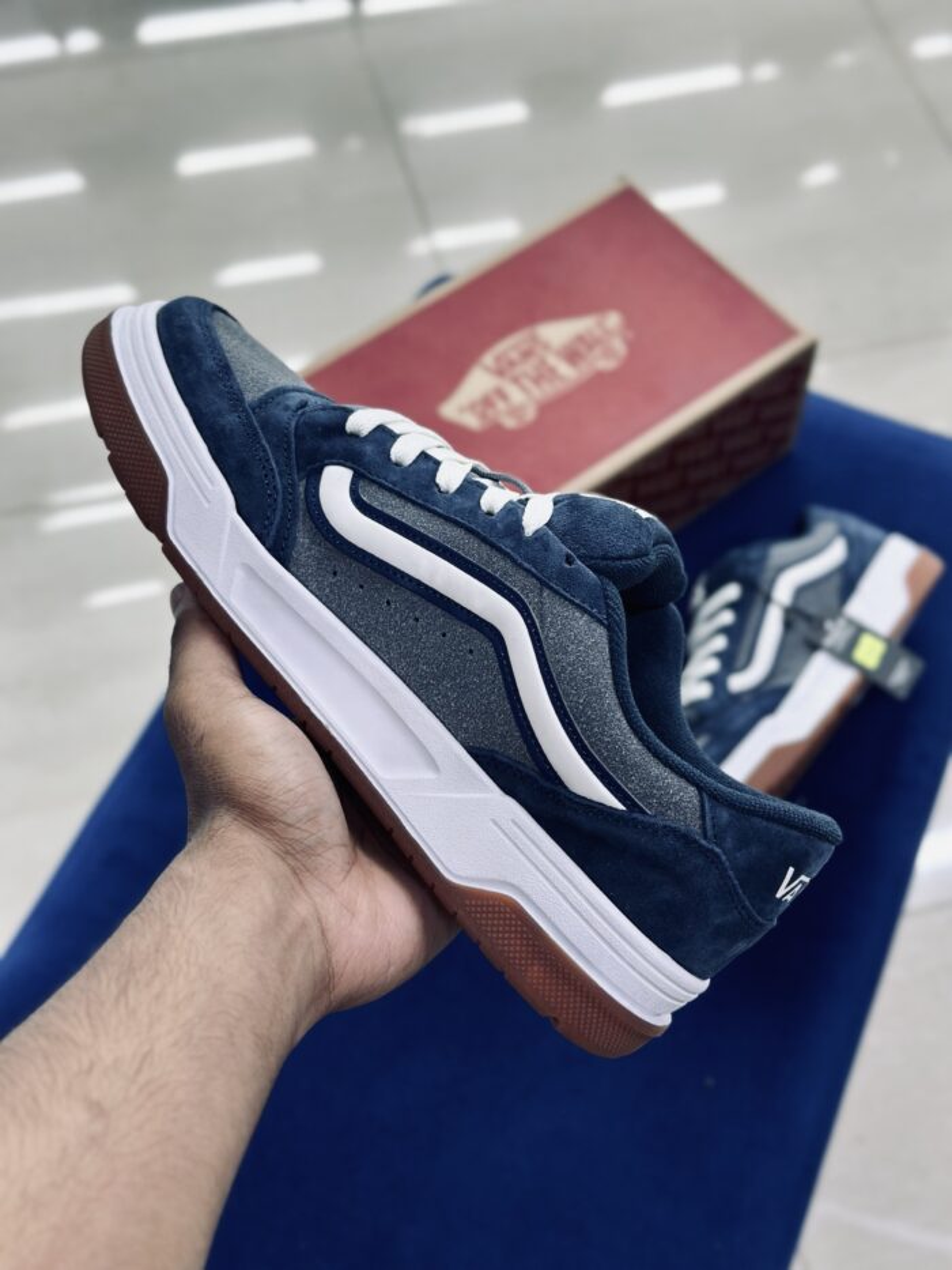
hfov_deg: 30.3
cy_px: 635
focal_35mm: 48
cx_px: 476
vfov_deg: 39.7
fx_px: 1760
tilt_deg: -56.8
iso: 80
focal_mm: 6.86
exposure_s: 1/100
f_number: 1.78
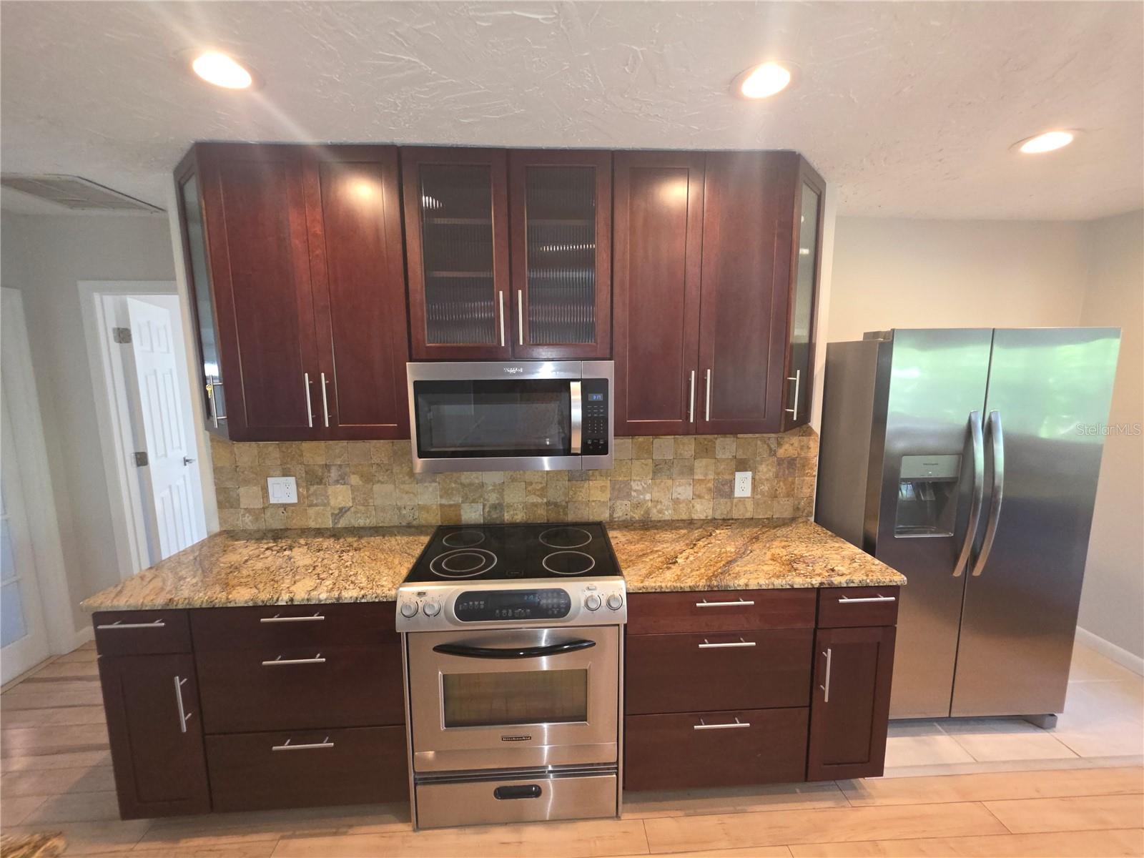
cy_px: 429
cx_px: 572
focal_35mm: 13
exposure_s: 1/60
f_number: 1.9
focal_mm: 2.2
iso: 250
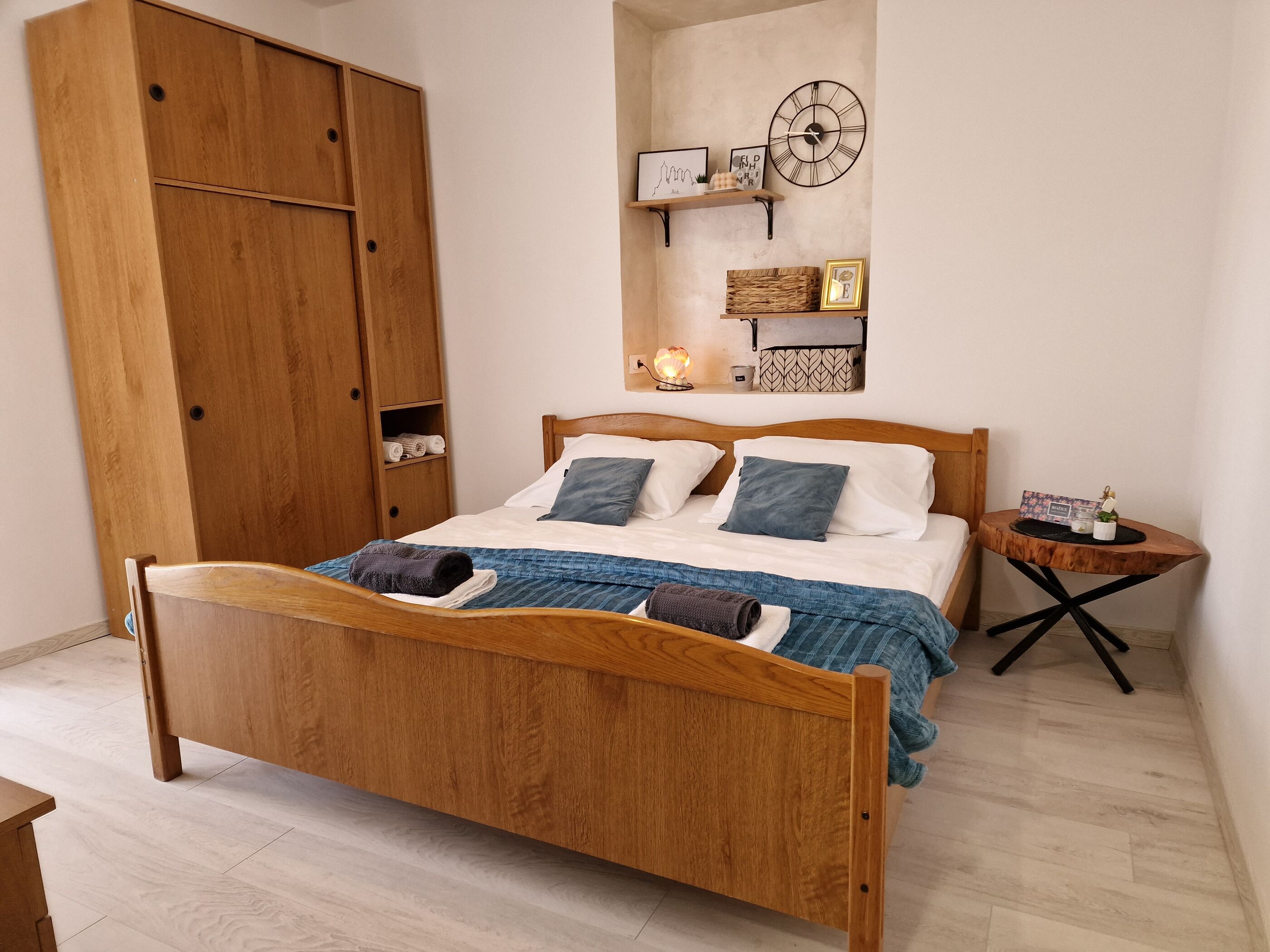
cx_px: 635
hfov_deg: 73.9
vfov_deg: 58.9
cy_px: 476
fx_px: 844
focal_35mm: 23
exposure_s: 1/100
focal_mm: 6.4
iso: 320
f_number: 1.8
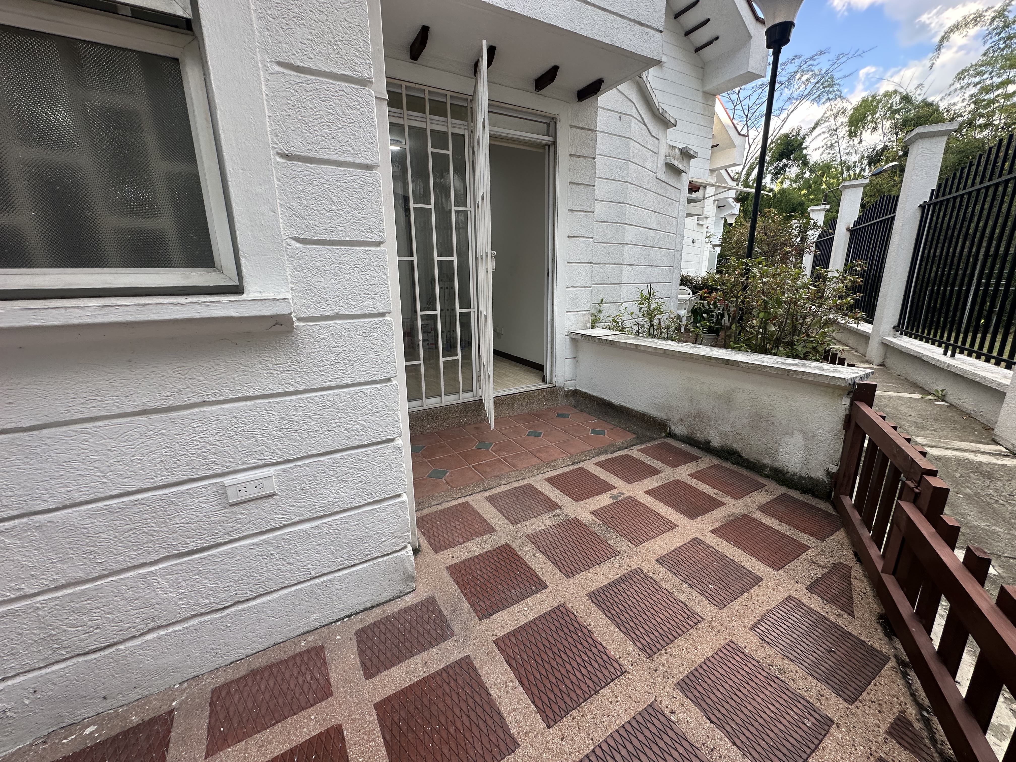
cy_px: 381
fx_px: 411
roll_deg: +0.0
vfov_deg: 85.7
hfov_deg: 102.1
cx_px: 508
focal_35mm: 14
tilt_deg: -12.1
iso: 40
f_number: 2.2
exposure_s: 1/140
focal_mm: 2.22
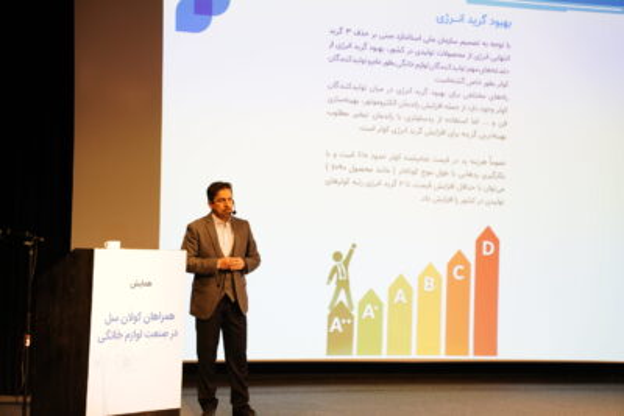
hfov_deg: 28.8
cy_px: 208
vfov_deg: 19.5
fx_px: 1214
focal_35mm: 70
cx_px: 312
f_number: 2.8
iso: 1250
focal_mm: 70
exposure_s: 1/100
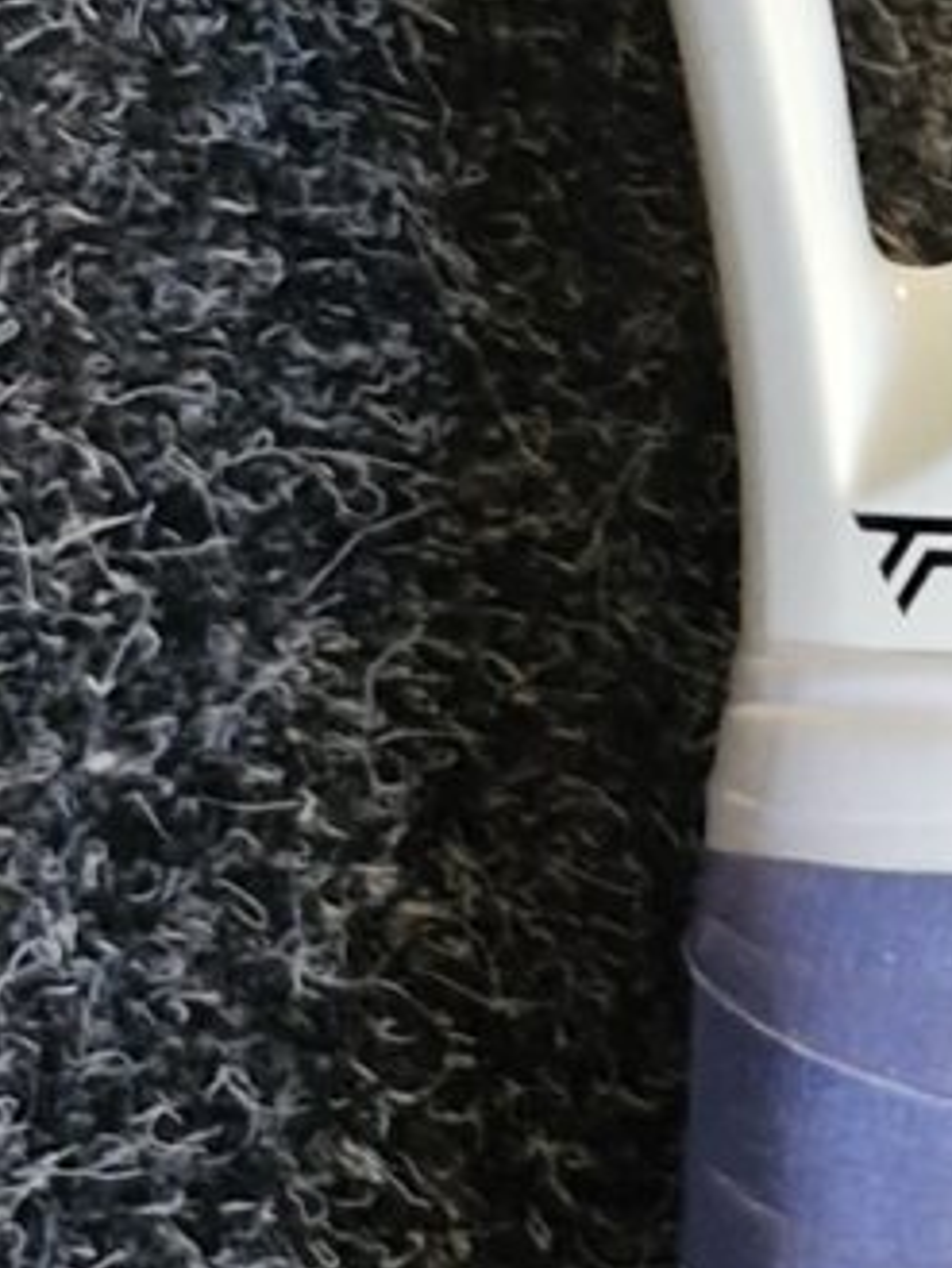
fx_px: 6559
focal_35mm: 179
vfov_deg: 10.5
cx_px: 1045
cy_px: -817
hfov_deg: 8.2
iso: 640
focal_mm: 5.54
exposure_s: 1/33
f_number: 1.8
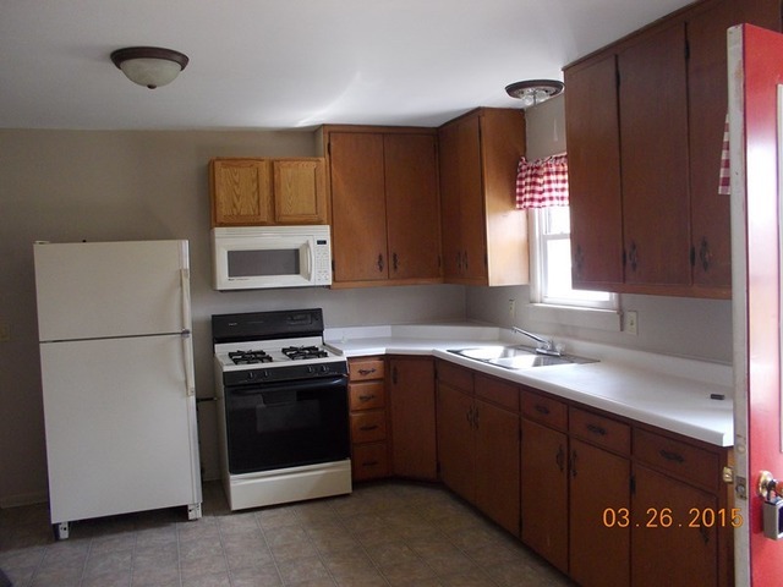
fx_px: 656
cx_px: 392
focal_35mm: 29
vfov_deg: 48.2
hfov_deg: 61.7
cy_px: 294
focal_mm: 4.1
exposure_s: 1/25
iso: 160
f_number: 3.3
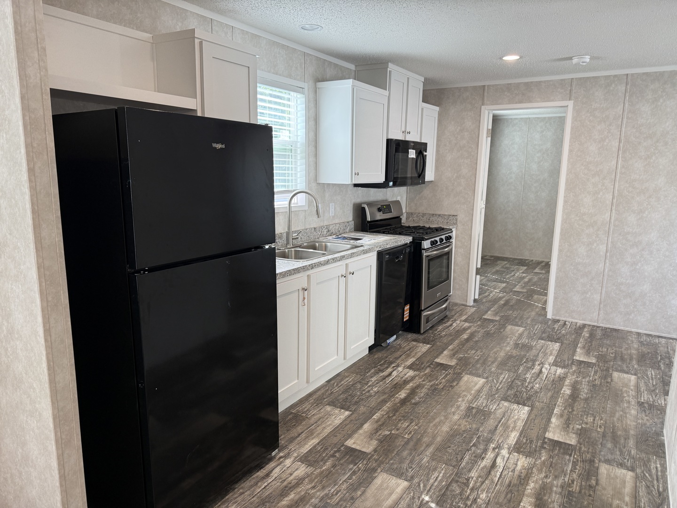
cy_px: 254
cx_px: 338
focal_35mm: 24
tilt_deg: -10.6
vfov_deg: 56.8
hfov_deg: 71.6
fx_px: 469
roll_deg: -0.9
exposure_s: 1/120
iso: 125
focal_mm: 6.76
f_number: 1.78
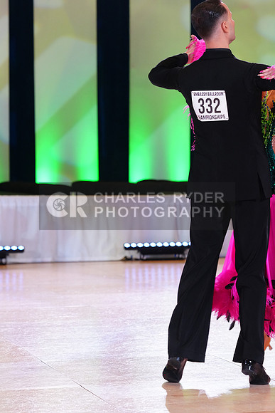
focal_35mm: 125
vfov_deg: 16.4
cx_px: 138
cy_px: 206
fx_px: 1431
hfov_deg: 11.0
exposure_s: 1/250
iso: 2500
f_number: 4.5
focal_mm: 125
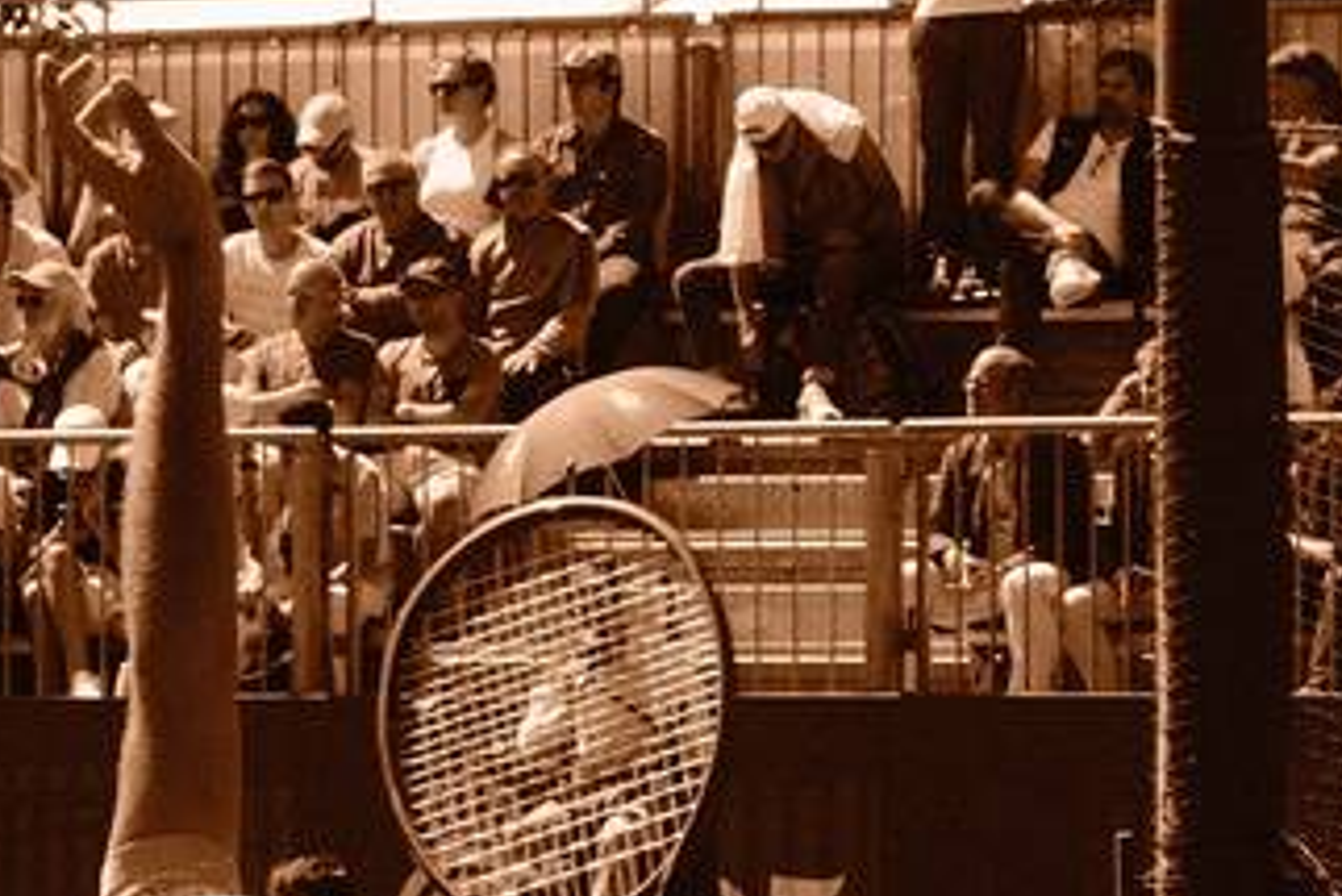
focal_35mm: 348
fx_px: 12978
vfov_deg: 3.9
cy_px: 1186
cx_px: 800
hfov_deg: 5.9
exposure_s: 1/550
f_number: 8
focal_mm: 46.6
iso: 640
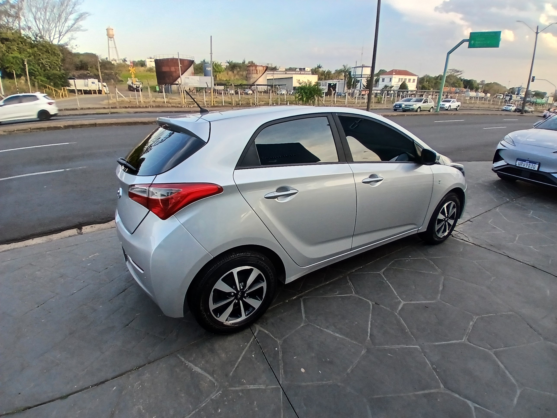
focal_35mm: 17
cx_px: 278
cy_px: 209
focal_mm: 1.4
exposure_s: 1/120
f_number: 2.2
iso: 50
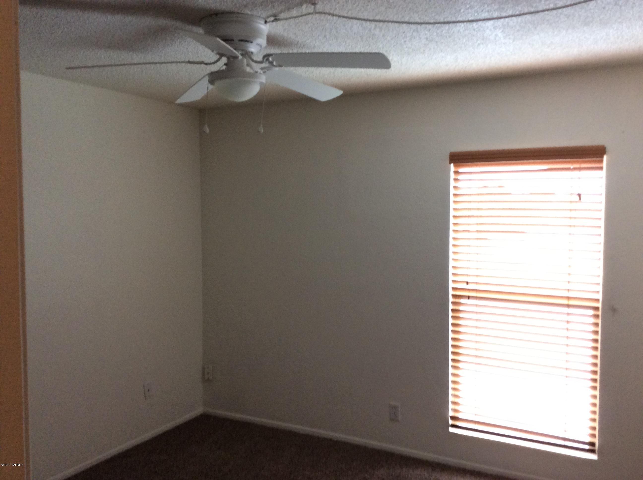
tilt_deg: -5.6
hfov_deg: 56.9
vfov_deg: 44.1
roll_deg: -1.5
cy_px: 240
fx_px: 594
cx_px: 322
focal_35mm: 32
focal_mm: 3.3
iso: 125
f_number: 2.4
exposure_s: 1/24
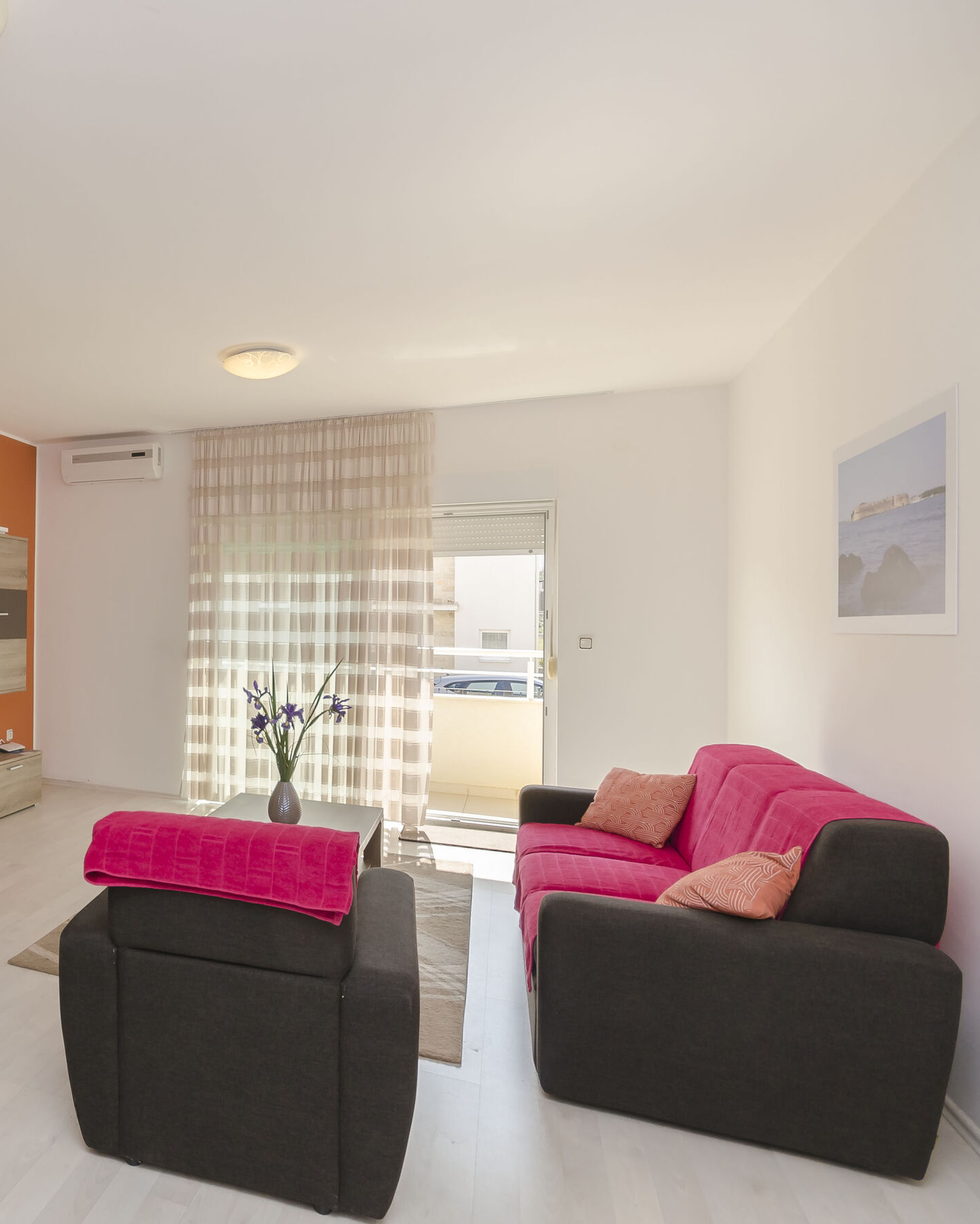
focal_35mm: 22
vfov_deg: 75.0
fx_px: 797
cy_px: 600
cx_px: 90
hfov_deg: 54.6
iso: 100
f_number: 9
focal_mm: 10
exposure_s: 1/80
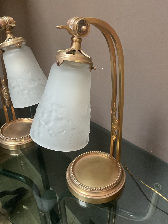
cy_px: 111
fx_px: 194
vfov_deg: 60.0
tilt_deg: -29.2
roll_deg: +3.7
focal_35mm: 30
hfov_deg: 46.8
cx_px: 84
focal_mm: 3
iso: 250
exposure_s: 1/40
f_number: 1.8
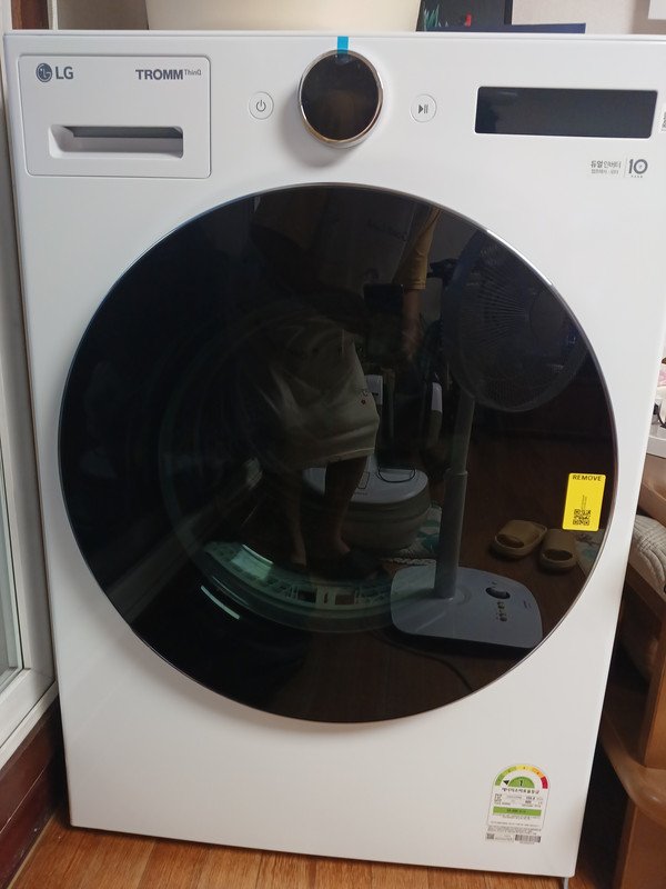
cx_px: 333
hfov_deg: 58.9
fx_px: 590
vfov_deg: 73.9
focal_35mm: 23
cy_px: 444
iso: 160
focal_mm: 5.06
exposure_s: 1/40
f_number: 1.8
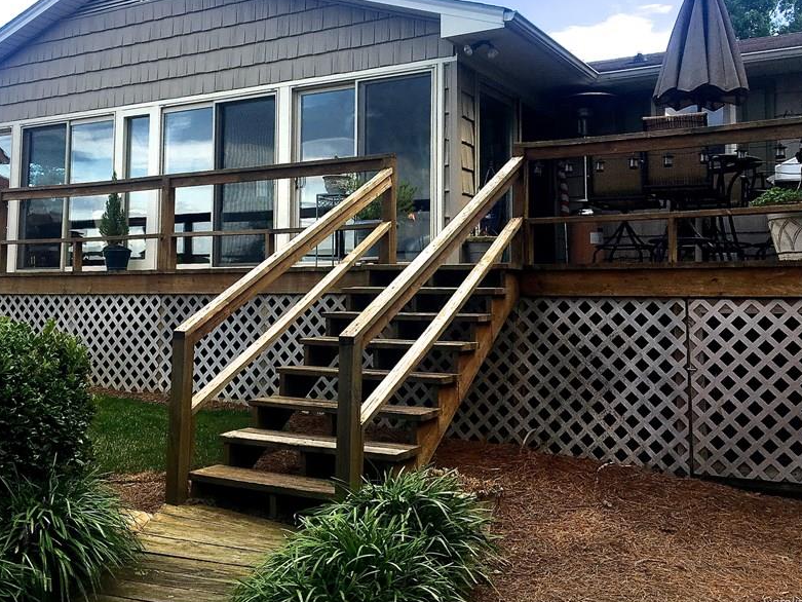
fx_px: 881
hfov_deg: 48.9
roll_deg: -0.3
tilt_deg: +5.9
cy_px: 218
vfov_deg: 37.5
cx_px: 355
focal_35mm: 38
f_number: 2.2
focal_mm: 4.15
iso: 25
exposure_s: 1/469
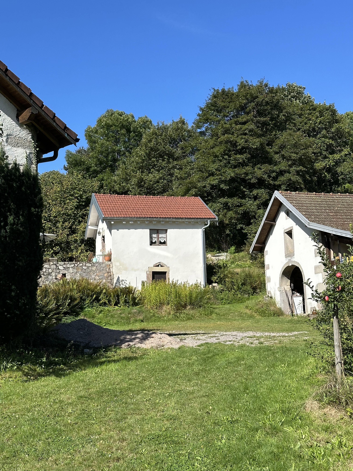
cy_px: 236
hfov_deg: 30.3
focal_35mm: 48
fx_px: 653
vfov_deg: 39.7
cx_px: 176
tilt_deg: +10.8
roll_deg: +1.7
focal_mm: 6.86
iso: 64
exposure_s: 1/3155
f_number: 1.78
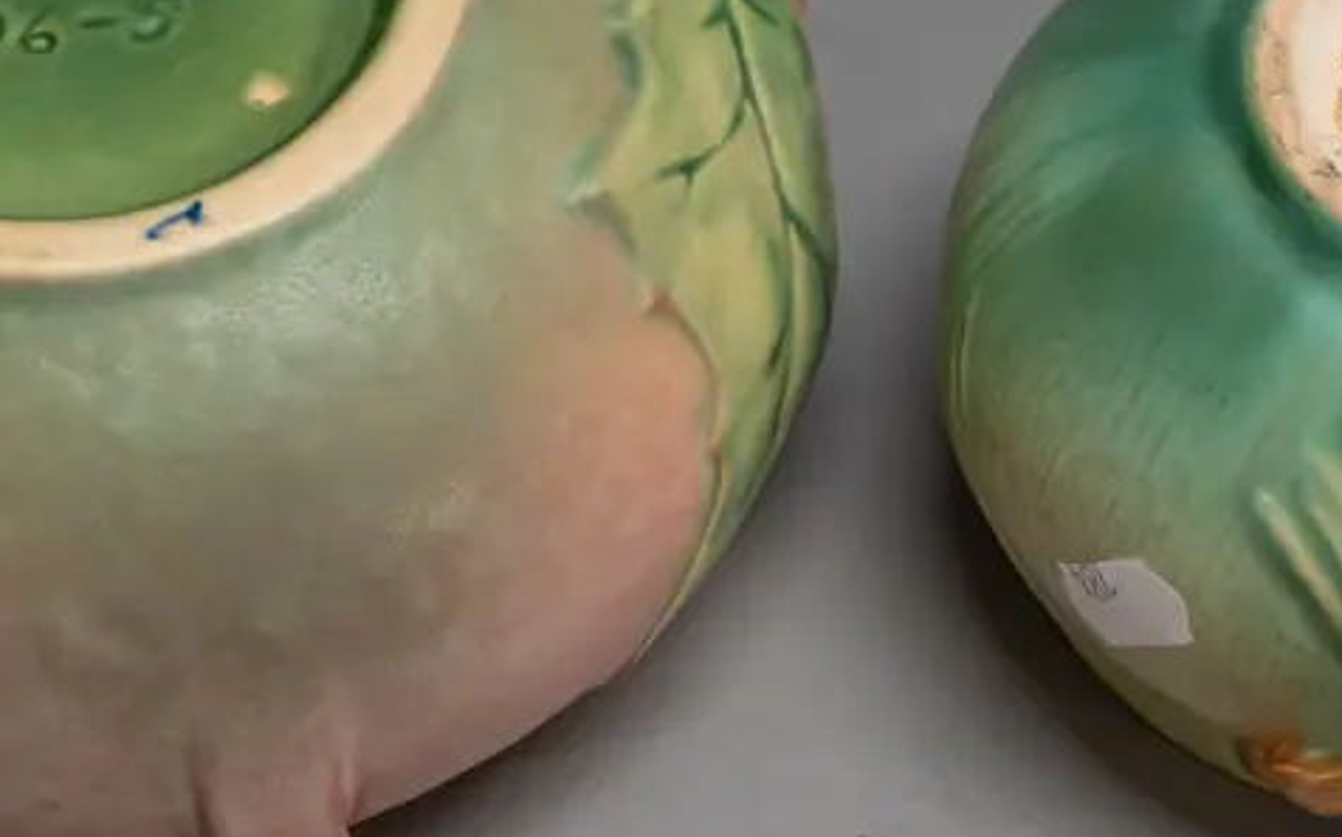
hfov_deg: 19.8
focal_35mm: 105
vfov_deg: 12.4
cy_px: 211
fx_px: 3838
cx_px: 654
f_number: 5.6
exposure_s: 1/250
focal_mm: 23
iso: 3200
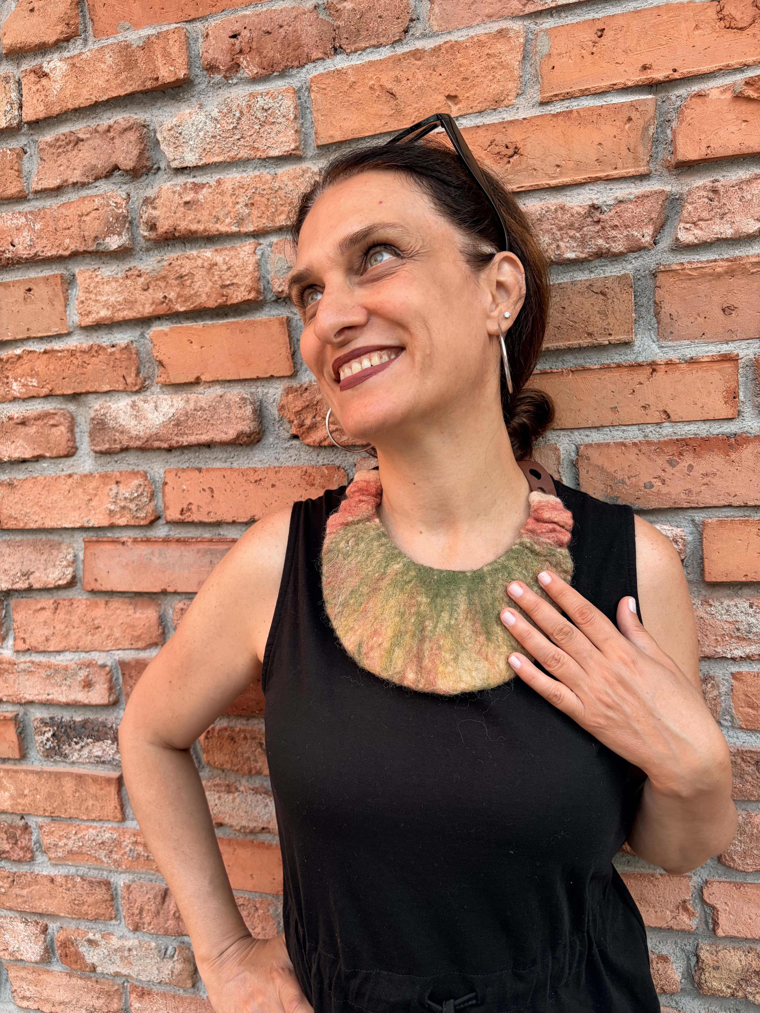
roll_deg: +4.8
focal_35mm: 26
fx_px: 761
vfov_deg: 67.3
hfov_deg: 53.1
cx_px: 380
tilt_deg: -6.9
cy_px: 506
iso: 125
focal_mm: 5.96
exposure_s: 1/60
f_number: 1.6
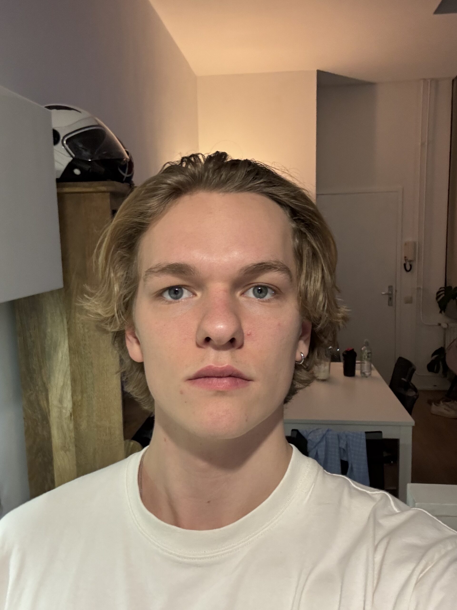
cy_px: 305
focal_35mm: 30
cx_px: 228
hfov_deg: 46.8
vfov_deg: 60.0
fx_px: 528
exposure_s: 1/45
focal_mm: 2.69
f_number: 1.9
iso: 320
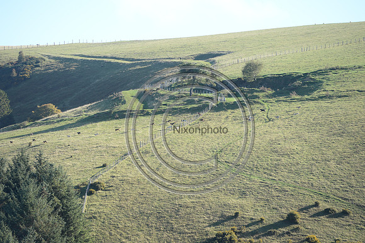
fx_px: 2027
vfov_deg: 6.9
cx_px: 182
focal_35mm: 200
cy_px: 122
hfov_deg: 10.3
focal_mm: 200
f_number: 4.5
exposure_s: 1/640
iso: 250
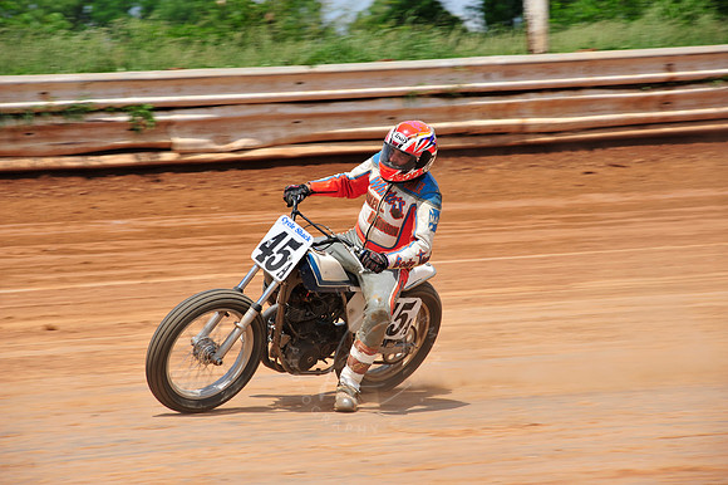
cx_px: 364
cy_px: 242
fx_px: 4042
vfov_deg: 6.9
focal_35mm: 200
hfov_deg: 10.3
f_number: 10
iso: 200
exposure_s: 1/400
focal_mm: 200
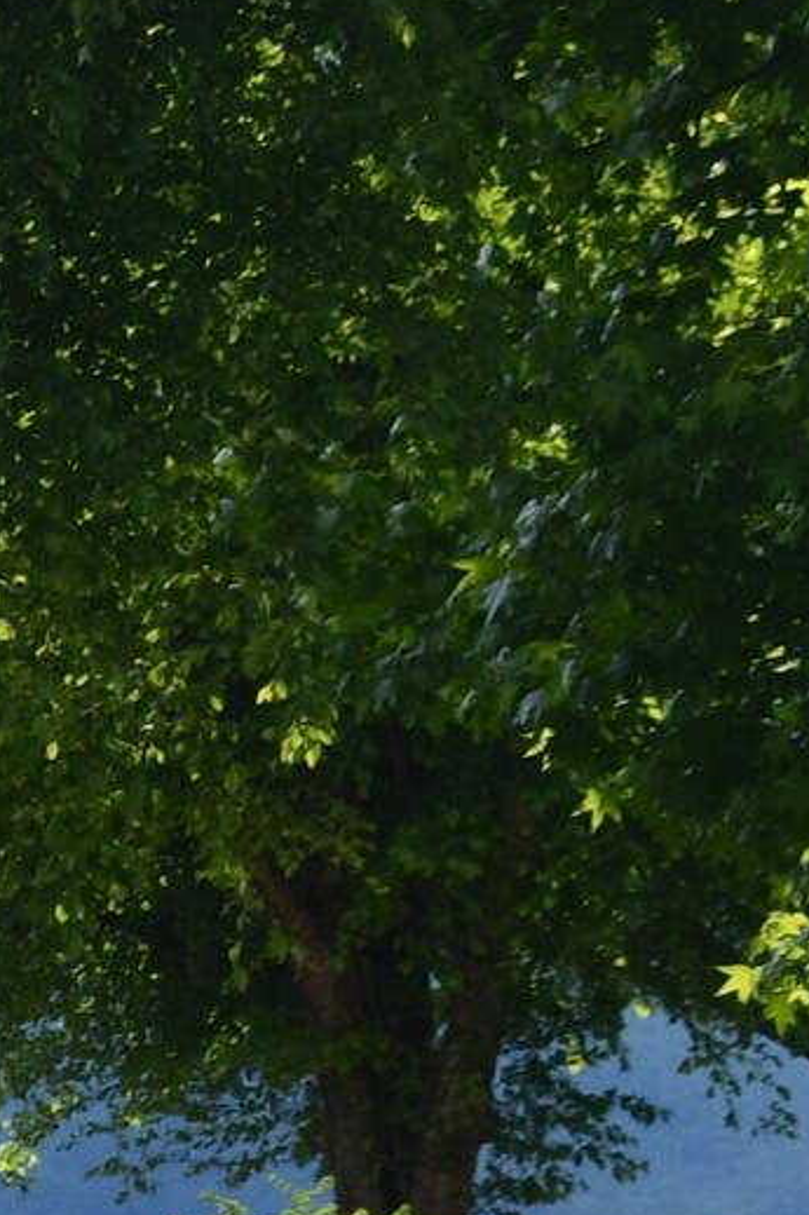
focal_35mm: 504
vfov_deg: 4.1
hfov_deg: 2.7
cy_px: 1377
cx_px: -1632
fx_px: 16999
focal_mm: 58
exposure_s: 1/500
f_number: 5.6
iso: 320
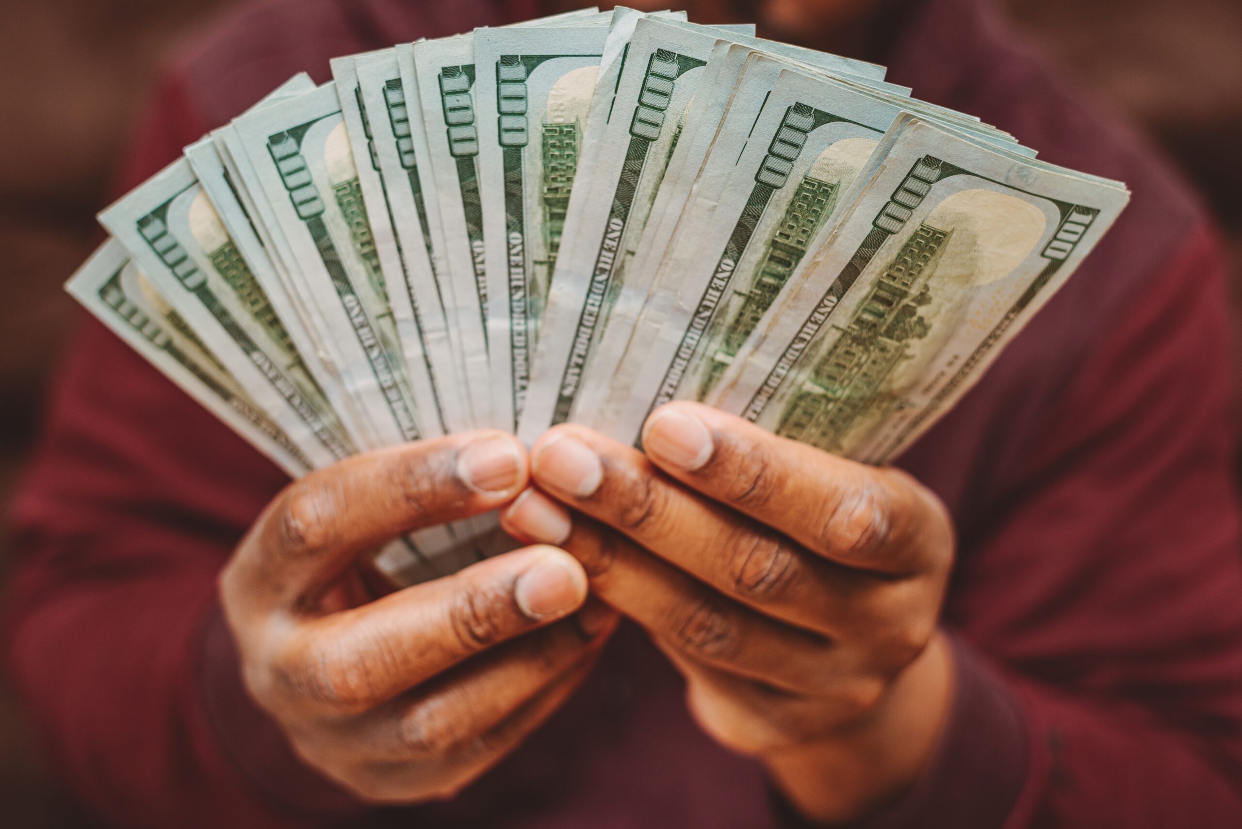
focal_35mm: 50
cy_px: 414
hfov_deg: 39.6
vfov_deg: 27.0
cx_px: 621
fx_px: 1726
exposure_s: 1/200
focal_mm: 50
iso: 160
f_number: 3.2
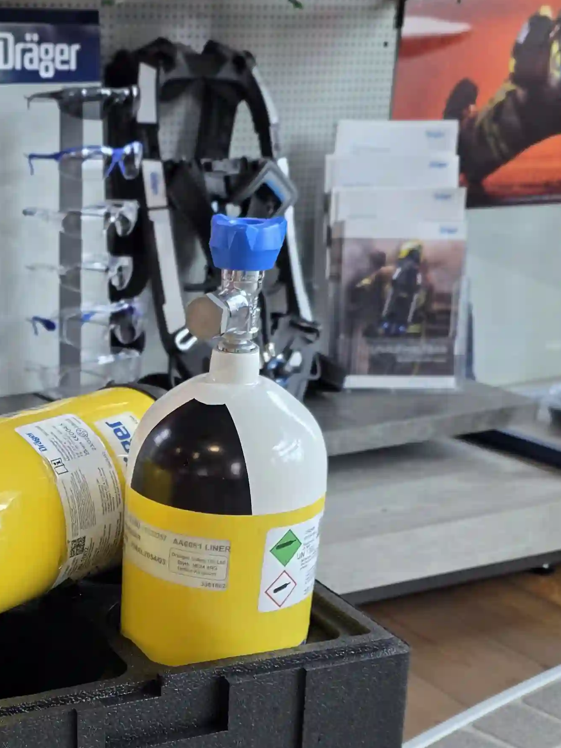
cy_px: 542
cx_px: 44
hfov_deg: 26.9
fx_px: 1124
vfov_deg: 36.1
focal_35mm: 52
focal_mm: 6.3
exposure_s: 1/182
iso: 160
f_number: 1.7
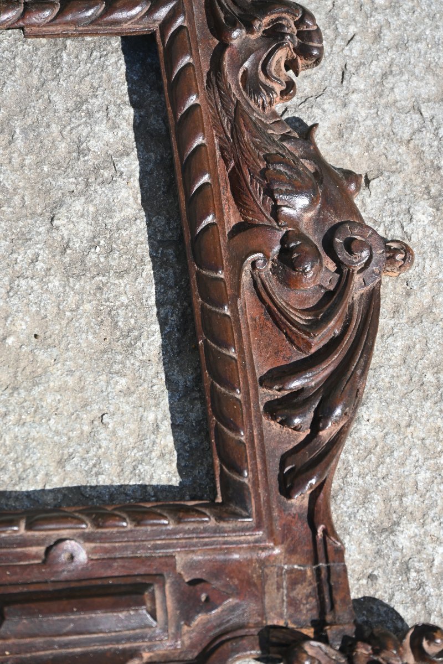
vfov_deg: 12.5
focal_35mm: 165
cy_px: 332
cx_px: 222
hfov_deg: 8.3
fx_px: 3045
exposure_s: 1/250
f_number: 6
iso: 100
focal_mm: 110
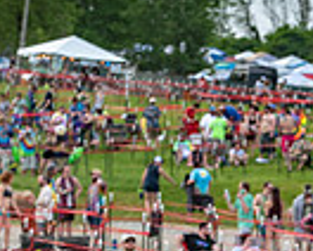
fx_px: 3637
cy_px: 288
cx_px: 394
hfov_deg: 4.9
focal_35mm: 392
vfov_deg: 4.0
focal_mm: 95
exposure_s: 1/500
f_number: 5.6
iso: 500
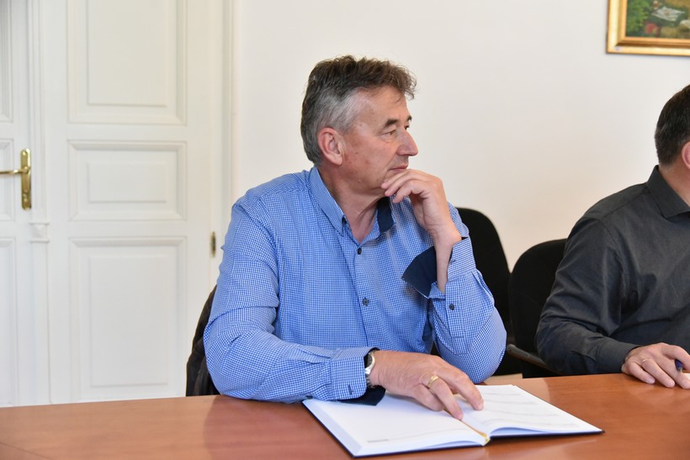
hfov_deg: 44.5
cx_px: 345
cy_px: 230
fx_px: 843
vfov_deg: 30.5
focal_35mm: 44
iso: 10000
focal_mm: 44
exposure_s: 1/200
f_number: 4
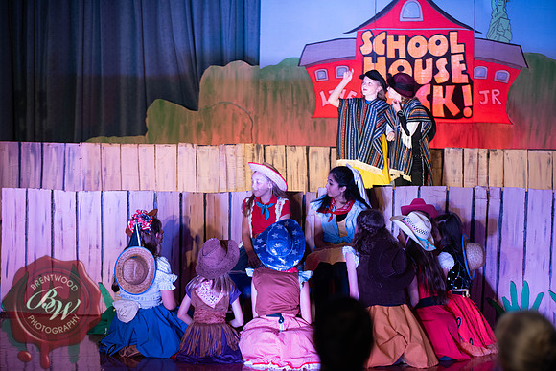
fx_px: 1931
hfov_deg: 16.4
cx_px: 278
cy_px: 186
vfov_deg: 11.0
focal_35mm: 125
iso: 800
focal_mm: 125
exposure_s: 1/125
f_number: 2.8
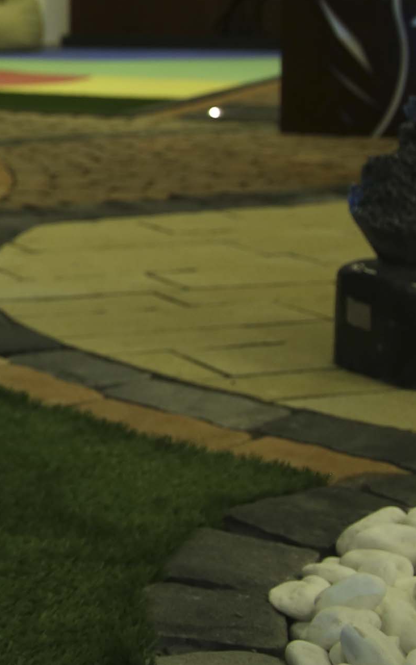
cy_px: 122
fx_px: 3718
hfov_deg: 6.2
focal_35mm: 205
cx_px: -486
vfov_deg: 10.2
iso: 400
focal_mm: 40
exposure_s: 1/400
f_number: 10
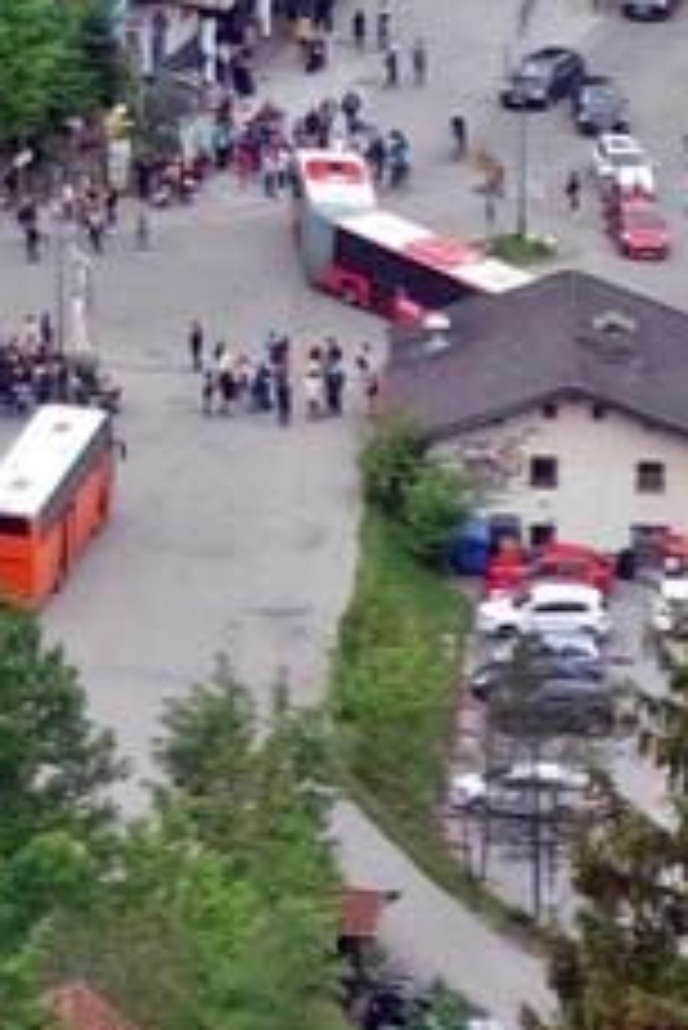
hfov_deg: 2.8
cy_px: -2555
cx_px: -1421
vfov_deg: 4.1
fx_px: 13710
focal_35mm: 479
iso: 125
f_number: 5.6
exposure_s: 1/250
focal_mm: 22.74
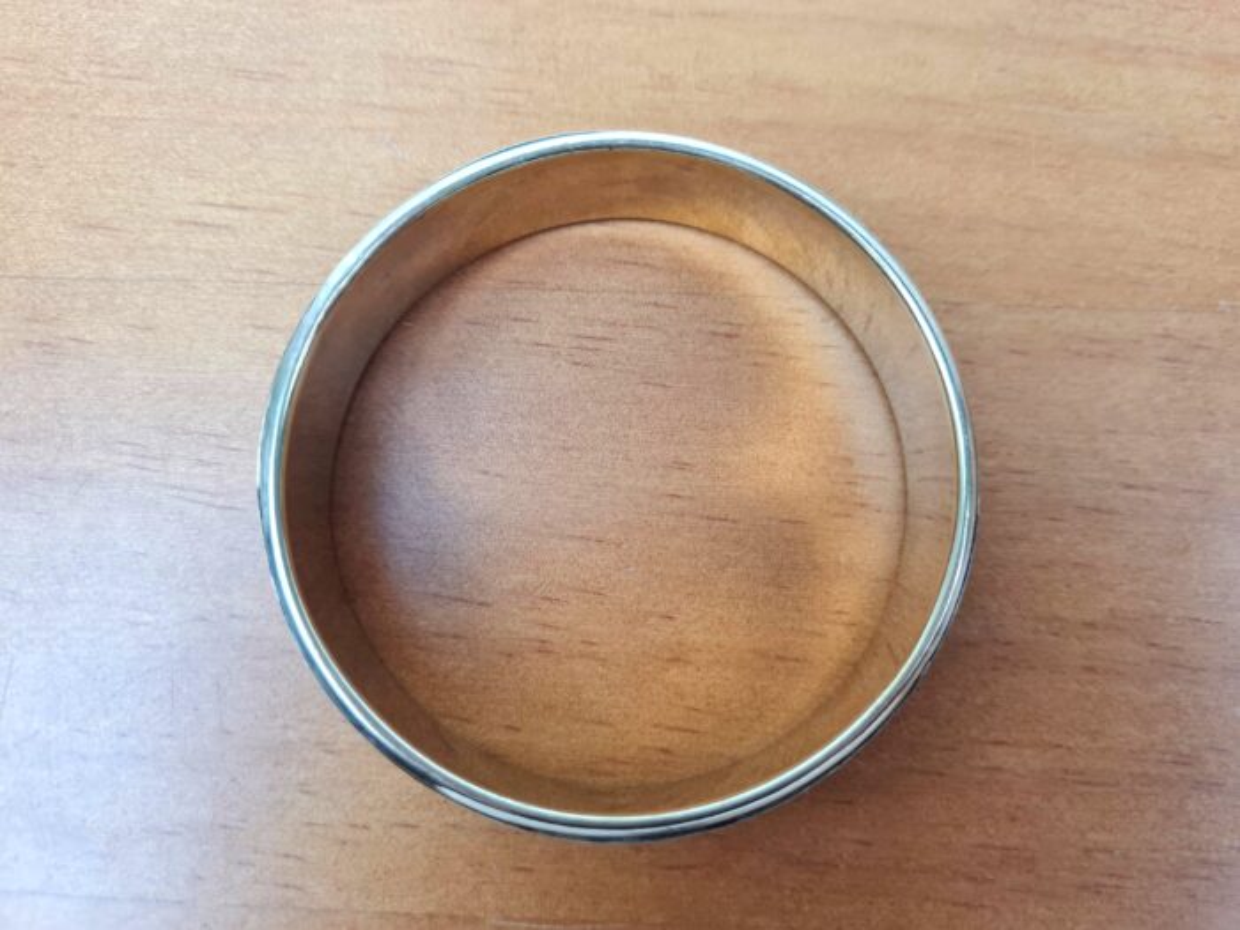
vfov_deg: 53.1
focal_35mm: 26
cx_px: 620
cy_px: 465
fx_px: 931
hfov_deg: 67.3
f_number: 1.8
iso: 125
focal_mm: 5.4
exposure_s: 1/120
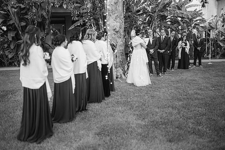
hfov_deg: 54.5
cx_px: 112
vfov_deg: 37.8
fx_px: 219
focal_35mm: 35
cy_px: 75
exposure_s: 1/1600
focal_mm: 35
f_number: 1.4
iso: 1000
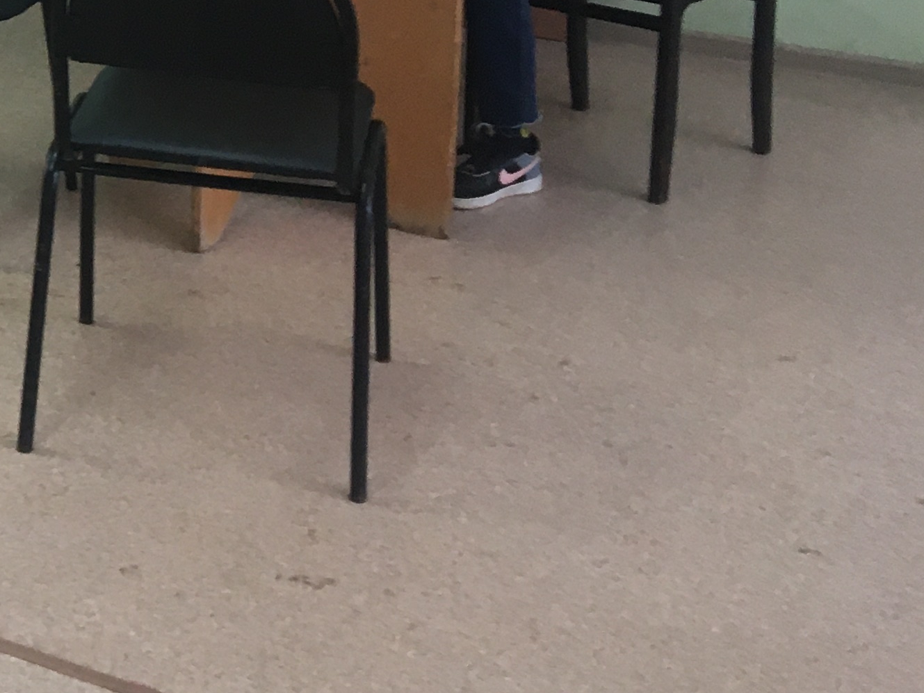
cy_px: -120
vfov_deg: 16.2
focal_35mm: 88
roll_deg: +3.3
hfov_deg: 19.5
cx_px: -439
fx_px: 2349
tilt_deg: -11.1
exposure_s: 1/33
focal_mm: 4.15
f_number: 2.2
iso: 80
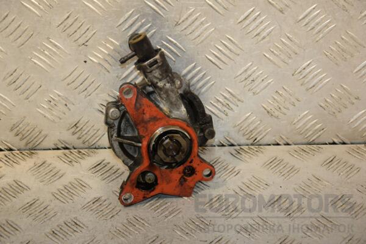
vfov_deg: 13.8
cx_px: 183
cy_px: 122
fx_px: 1006
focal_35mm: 99
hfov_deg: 20.6
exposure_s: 1/200
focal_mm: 66
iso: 800
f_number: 5.6
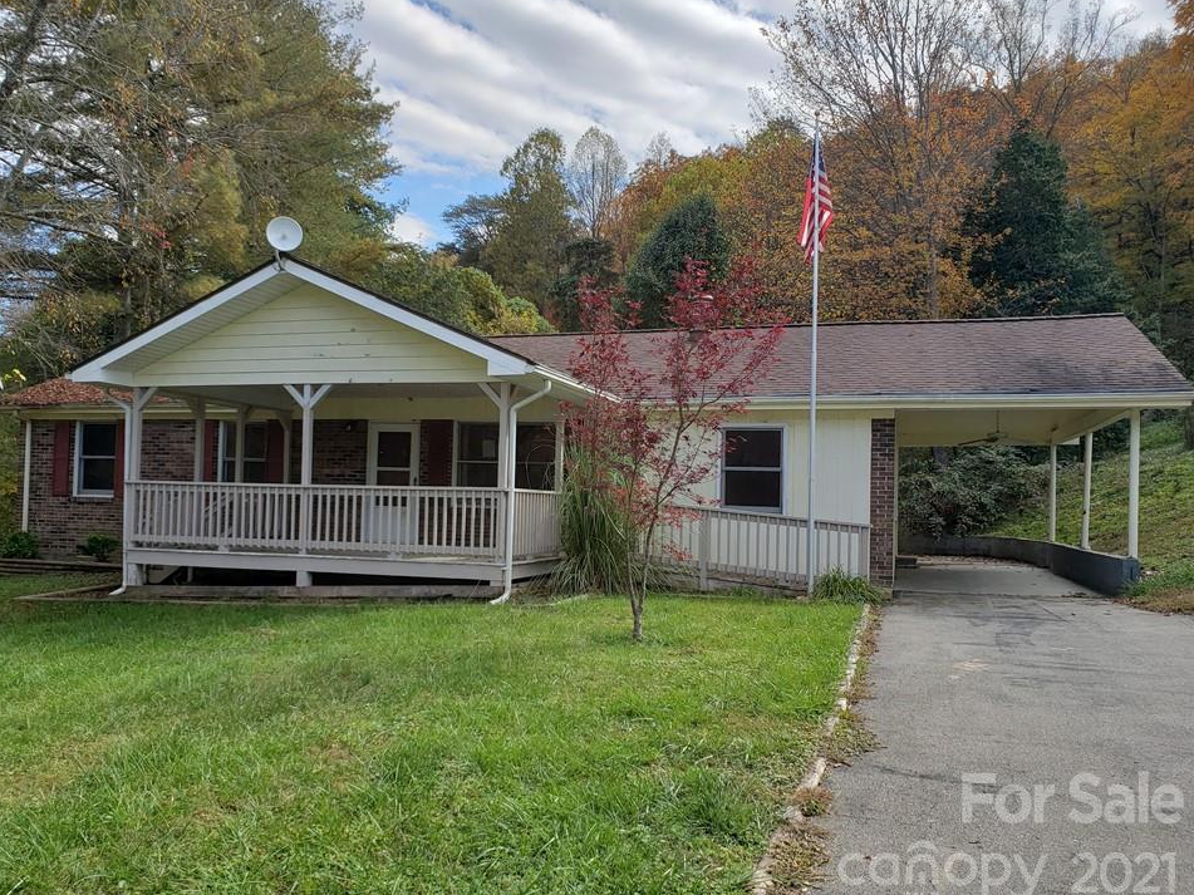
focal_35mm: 28
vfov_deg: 49.7
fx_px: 966
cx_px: 571
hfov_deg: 63.4
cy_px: 473
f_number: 2.4
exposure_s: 1/722
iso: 50
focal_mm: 4.3
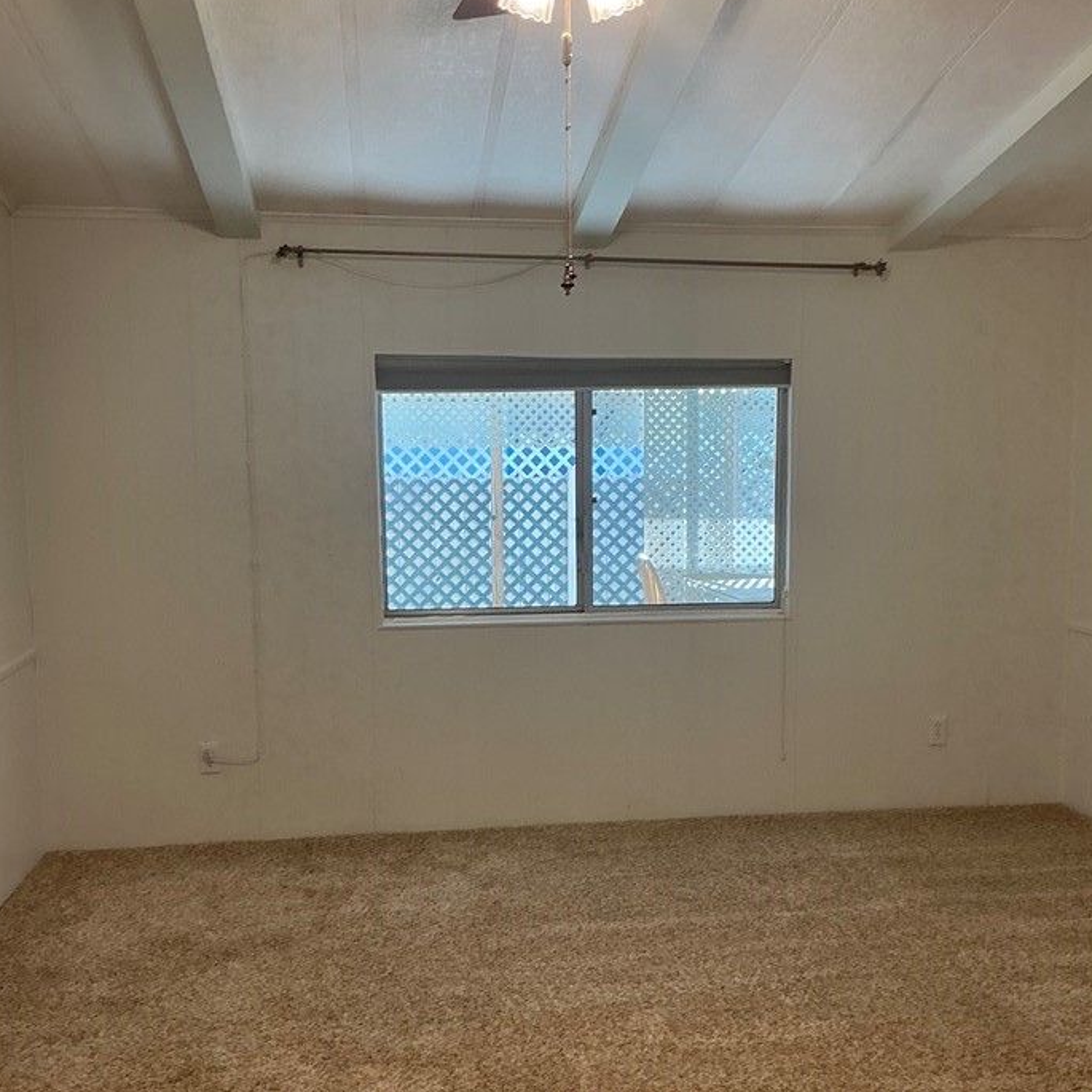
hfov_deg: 44.9
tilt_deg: -7.0
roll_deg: -0.5
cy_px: 601
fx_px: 1321
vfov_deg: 44.9
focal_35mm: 37
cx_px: 596
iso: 50
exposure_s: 1/60
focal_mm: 3
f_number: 1.8
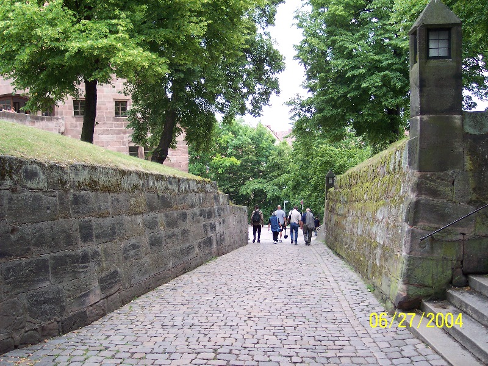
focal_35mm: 38
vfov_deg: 37.7
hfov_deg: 49.0
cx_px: 244
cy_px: 183
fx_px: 536
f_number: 2.8
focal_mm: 8
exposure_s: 1/90
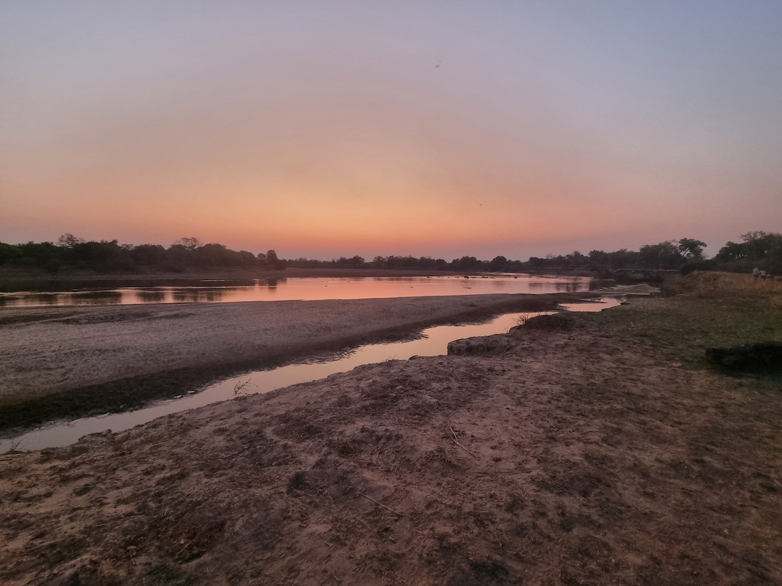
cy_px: 293
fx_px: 294
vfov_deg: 89.9
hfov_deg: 106.2
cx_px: 391
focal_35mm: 13
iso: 250
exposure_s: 1/50
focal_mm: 2.2
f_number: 2.2
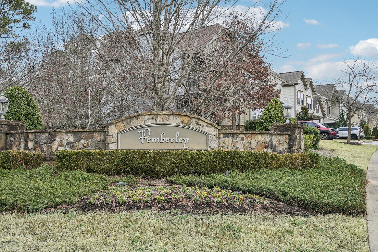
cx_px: 180
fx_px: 336
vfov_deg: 41.1
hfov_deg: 58.7
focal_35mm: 32
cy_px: 125
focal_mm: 30
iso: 100
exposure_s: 1/60
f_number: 8
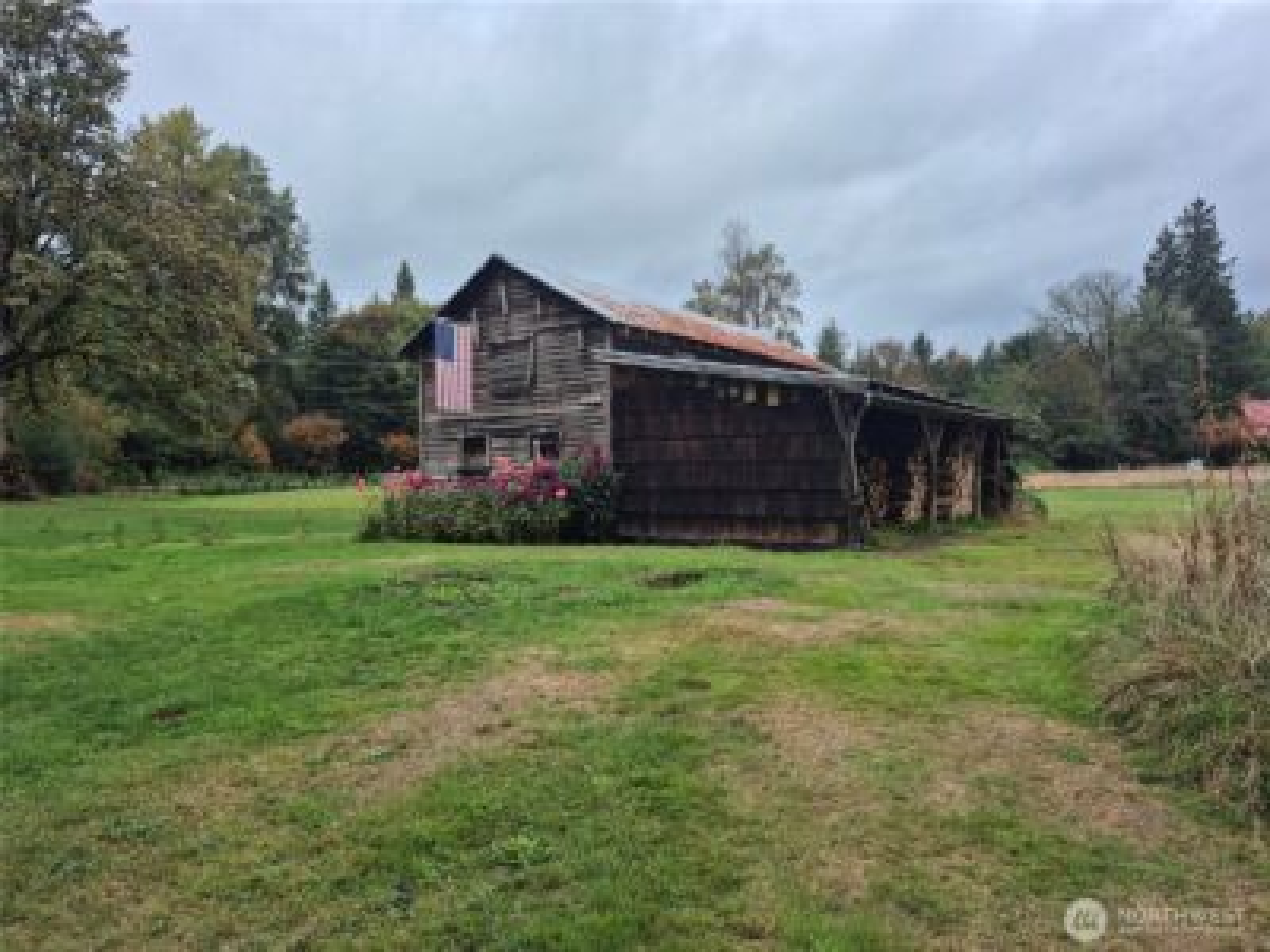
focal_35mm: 23
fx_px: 844
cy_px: 476
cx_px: 635
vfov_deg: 58.9
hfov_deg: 73.9
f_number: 1.8
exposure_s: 1/732
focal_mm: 5.4
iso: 25
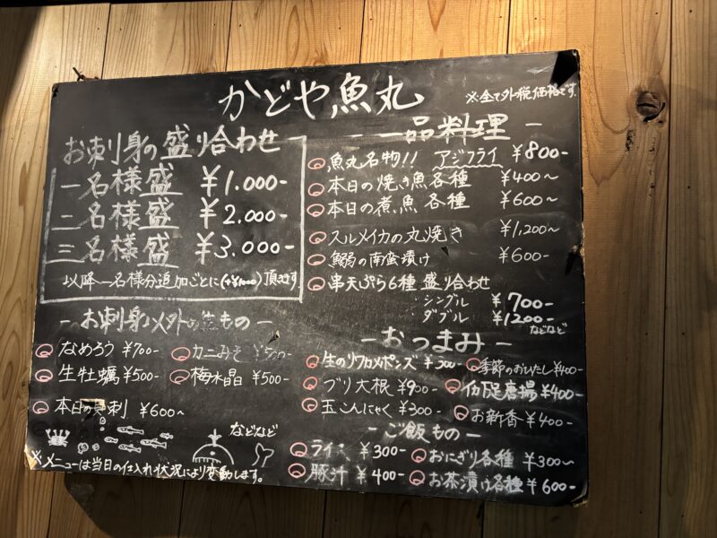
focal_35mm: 26
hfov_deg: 67.3
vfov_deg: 53.1
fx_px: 539
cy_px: 269
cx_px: 358
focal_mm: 5.96
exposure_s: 1/50
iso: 400
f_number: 1.6
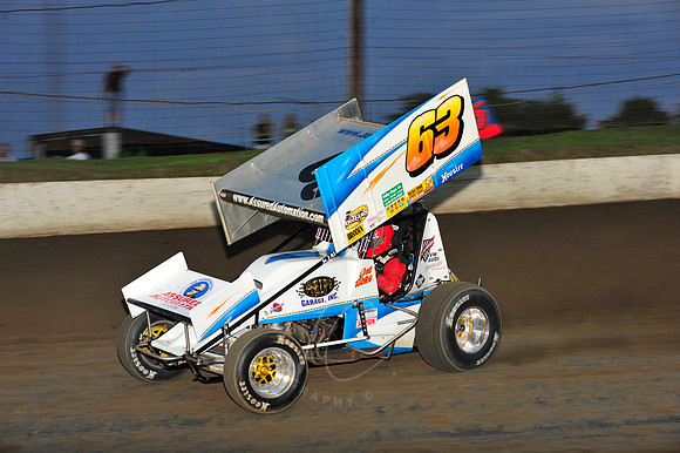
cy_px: 226
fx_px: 1888
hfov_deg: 20.4
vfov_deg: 13.7
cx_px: 340
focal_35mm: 100
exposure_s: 1/320
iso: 640
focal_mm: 100
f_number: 6.3
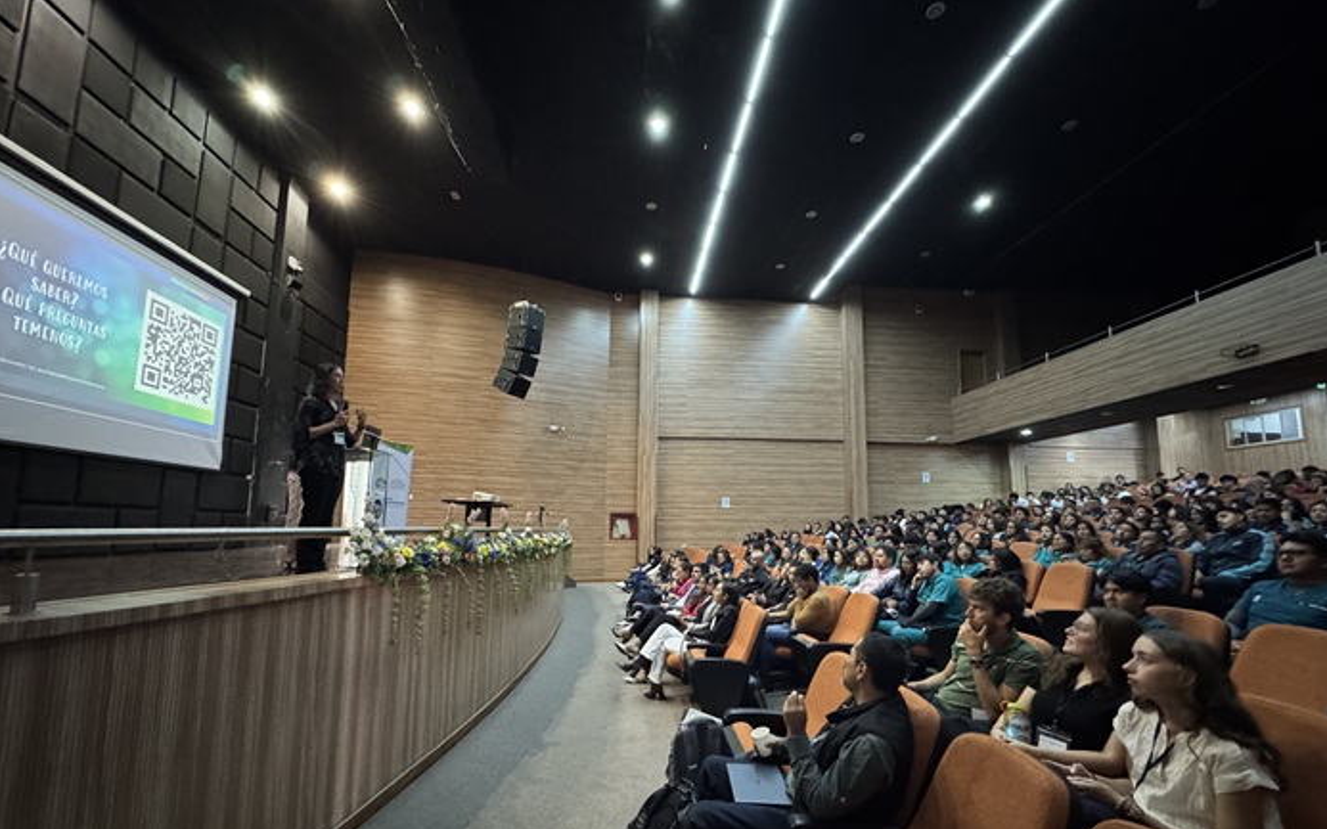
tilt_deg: +6.6
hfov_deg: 101.5
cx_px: 664
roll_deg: -0.5
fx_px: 542
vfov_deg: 74.4
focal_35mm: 15
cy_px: 468
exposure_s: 1/30
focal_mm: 2.22
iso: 1250
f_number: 2.2
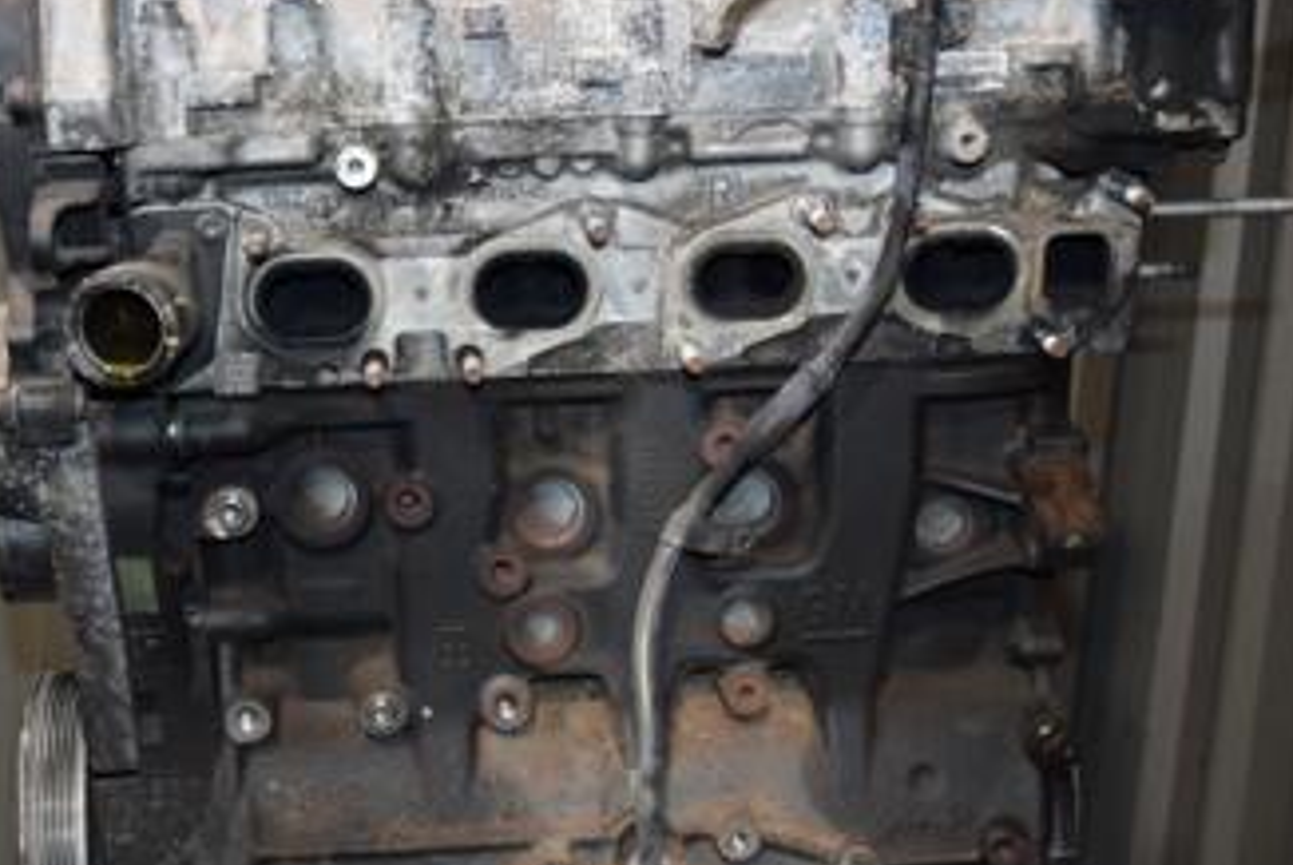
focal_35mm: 58
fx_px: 2082
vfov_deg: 23.4
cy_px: 579
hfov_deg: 34.1
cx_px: 416
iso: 800
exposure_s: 1/60
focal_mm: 21
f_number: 5
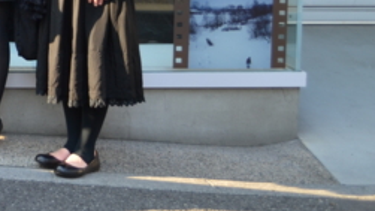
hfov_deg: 16.5
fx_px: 1193
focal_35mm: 120
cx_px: -169
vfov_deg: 9.8
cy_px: -104
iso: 100
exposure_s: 1/60
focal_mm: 24
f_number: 4
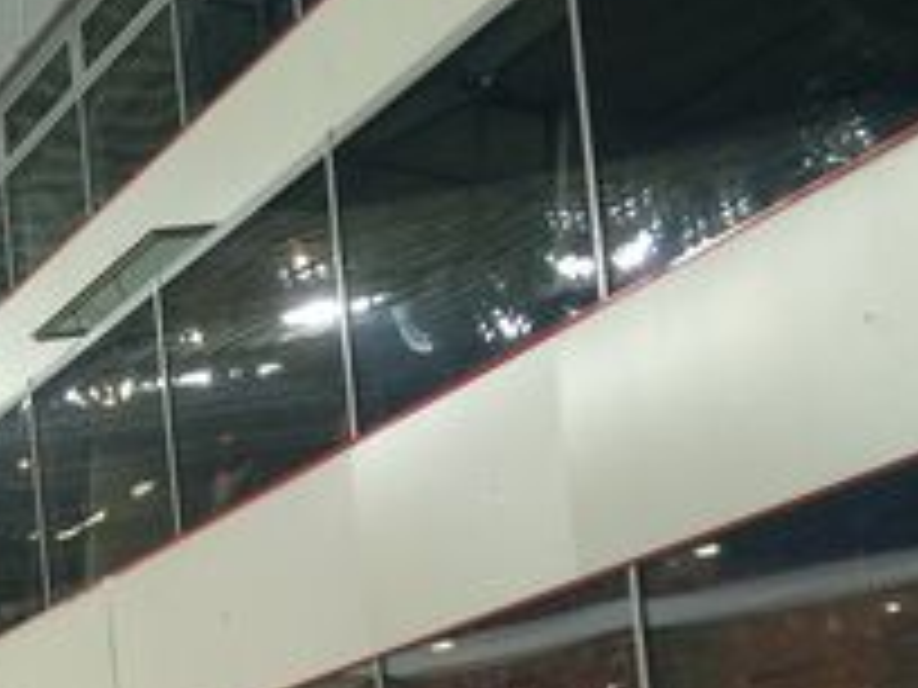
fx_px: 2148
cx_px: -158
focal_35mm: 81
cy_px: 888
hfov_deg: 22.4
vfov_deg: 17.2
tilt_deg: +6.3
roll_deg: -2.0
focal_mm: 4.15
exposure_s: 1/30
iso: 50
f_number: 2.2
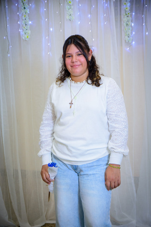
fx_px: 472
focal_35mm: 75
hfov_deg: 18.2
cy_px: 114
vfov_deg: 27.0
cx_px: 76
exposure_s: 1/80
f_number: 4
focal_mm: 50
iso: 1000
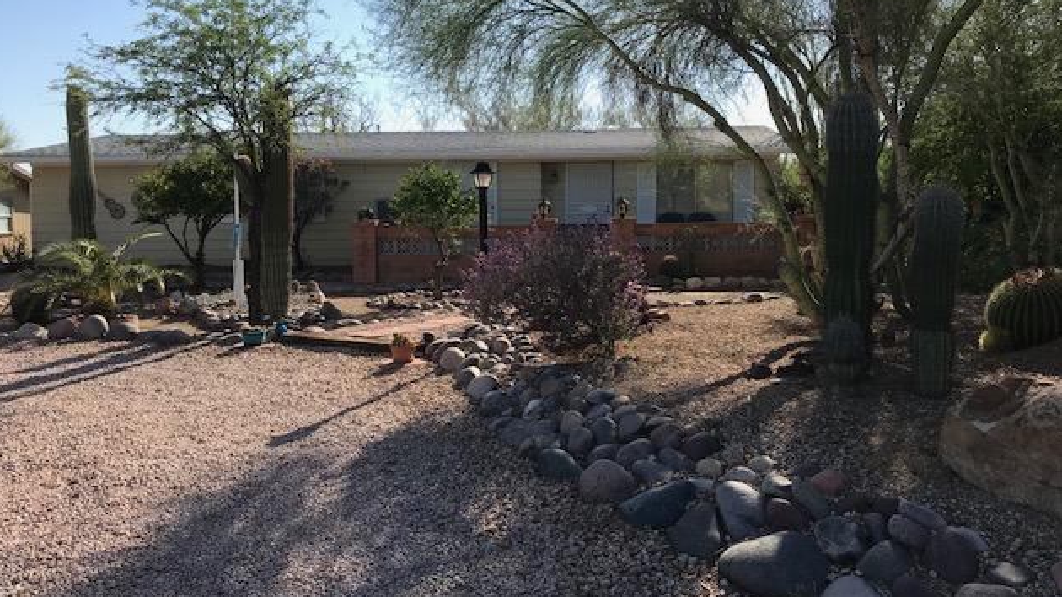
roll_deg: +1.1
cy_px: 255
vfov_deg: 37.7
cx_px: 529
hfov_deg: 62.6
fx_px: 873
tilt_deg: -2.8
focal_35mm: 31
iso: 20
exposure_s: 1/1842
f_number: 1.8
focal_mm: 3.99
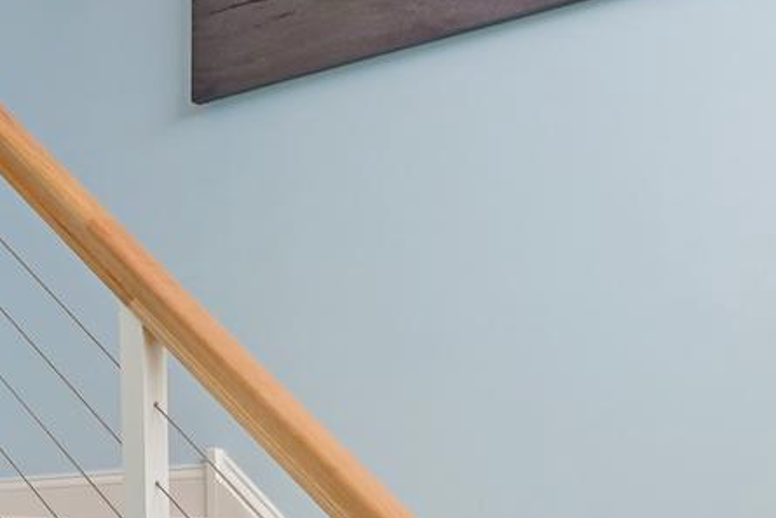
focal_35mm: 69
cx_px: 377
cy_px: 588
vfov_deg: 18.9
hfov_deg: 29.2
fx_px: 1488
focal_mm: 10
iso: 160
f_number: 2.8
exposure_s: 1/30
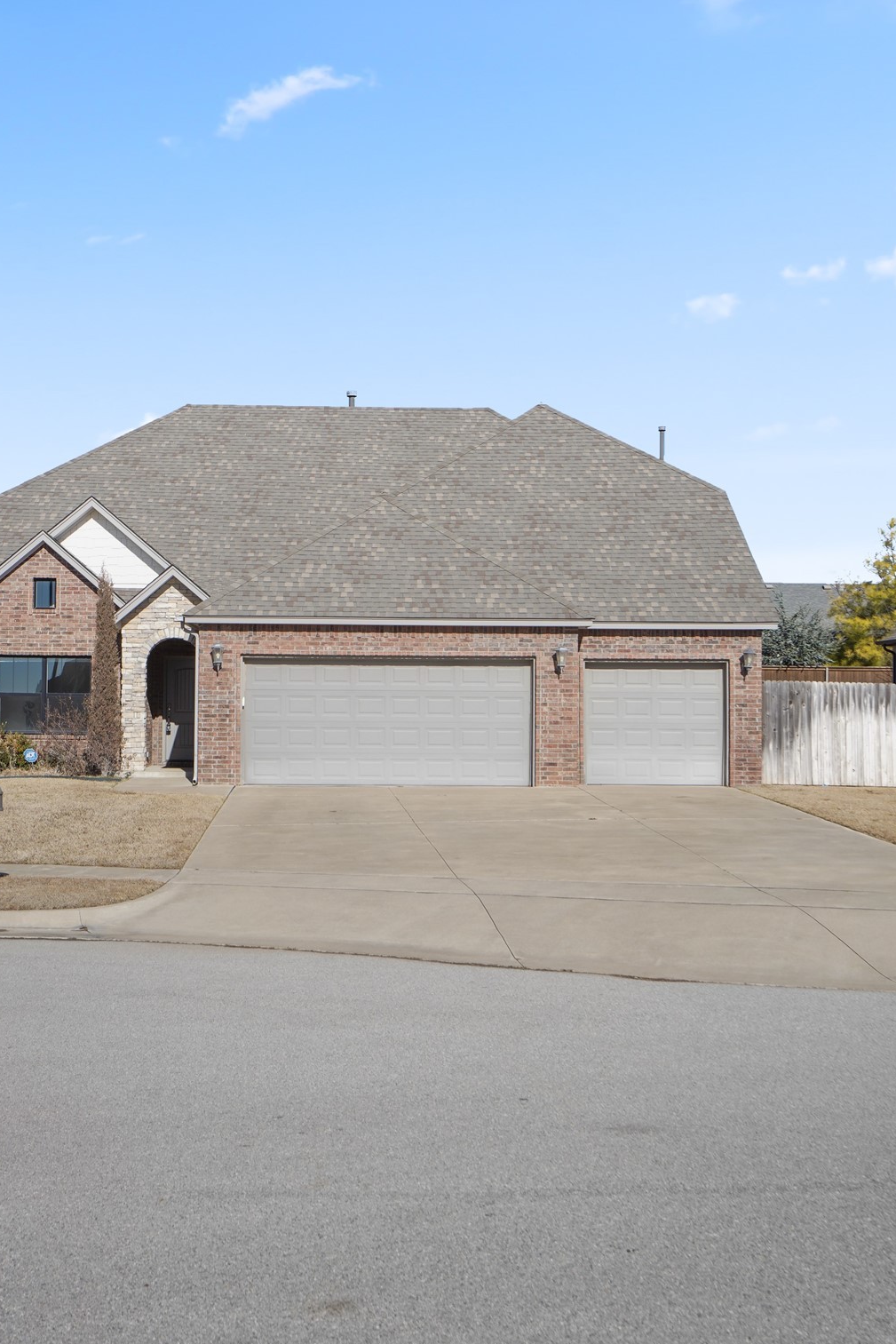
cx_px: 364
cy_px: 662
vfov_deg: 49.5
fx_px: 1456
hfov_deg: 34.1
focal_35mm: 39
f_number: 8
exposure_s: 1/500
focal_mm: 29
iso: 320
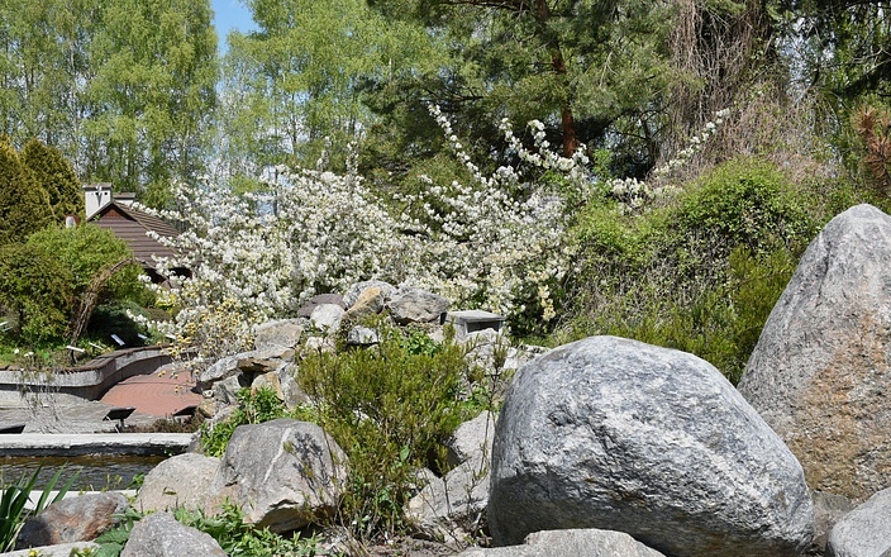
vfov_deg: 25.8
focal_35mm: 50
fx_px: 1214
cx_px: 443
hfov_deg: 40.3
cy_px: 303
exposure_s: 1/400
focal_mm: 32
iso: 200
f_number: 8
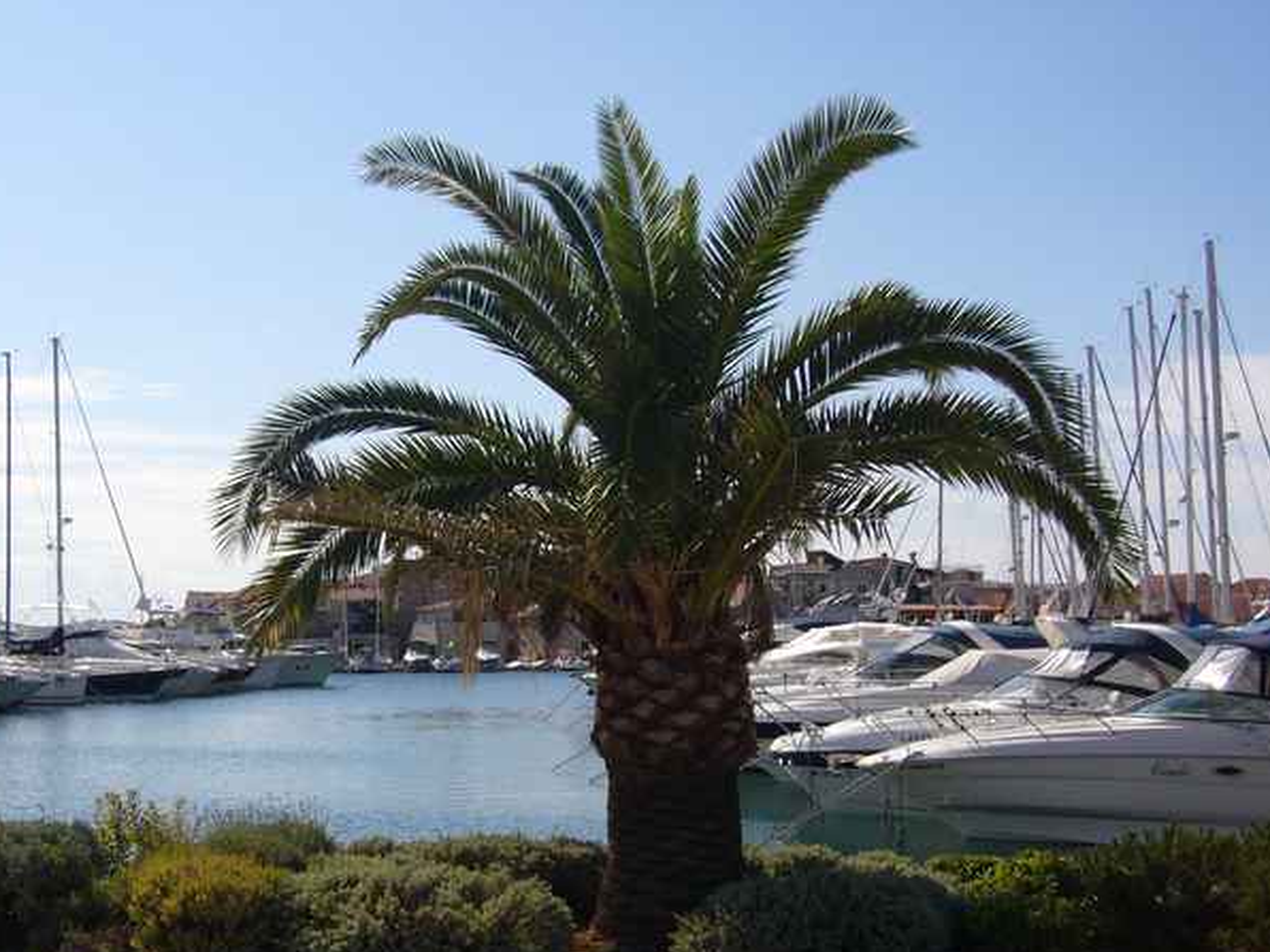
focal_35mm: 47
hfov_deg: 40.3
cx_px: 518
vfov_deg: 30.9
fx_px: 1724
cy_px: 494
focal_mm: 5.8
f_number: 5.6
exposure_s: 1/500
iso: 80
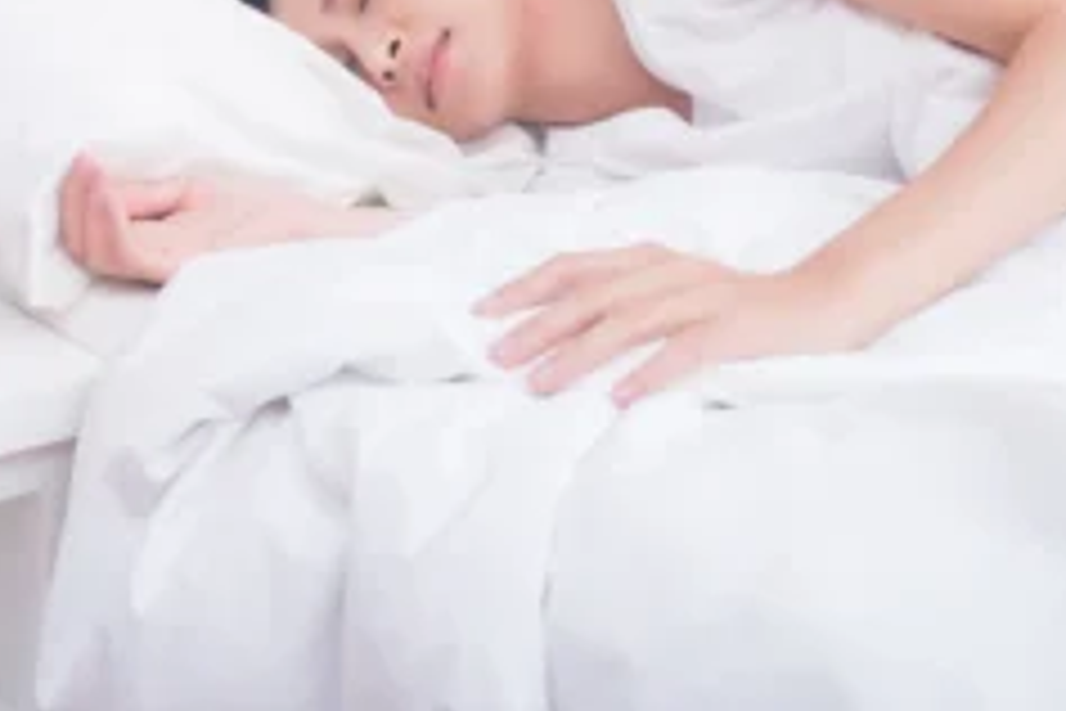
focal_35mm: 55
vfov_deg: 24.0
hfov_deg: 35.8
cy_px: 86
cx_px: 333
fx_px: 1628
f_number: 8
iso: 100
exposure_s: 1/160
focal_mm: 31
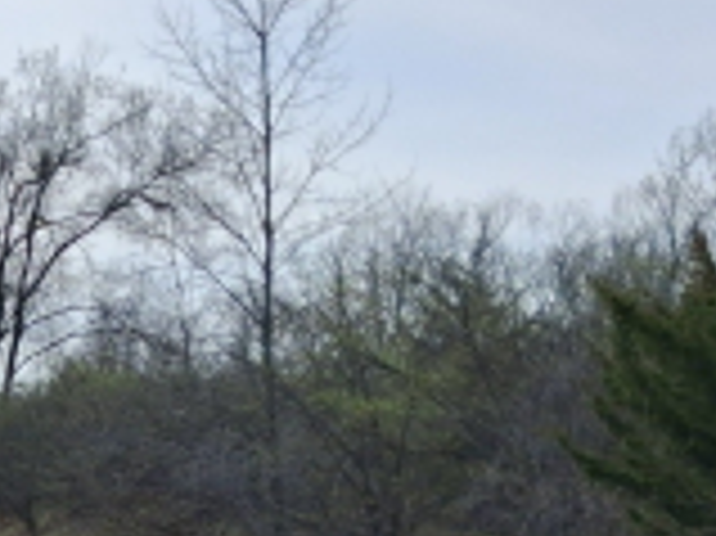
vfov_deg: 12.6
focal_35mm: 113
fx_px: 2336
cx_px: -439
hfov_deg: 15.7
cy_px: 725
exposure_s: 1/1055
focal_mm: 4
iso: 25
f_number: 1.8
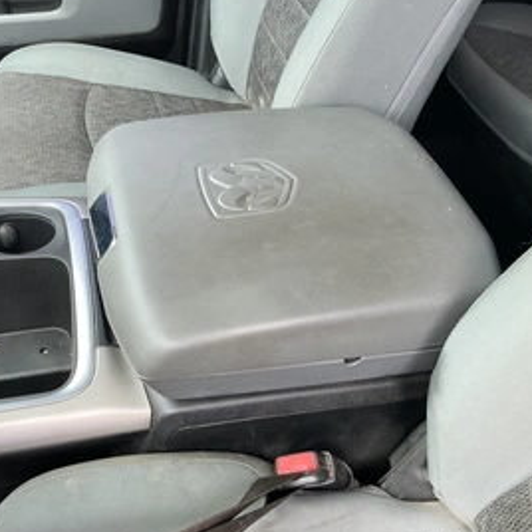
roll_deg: -4.5
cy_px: 286
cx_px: 195
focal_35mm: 37
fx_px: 643
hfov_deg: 44.5
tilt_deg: -44.7
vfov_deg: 44.9
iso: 64
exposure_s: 1/122
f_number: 1.8
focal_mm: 3
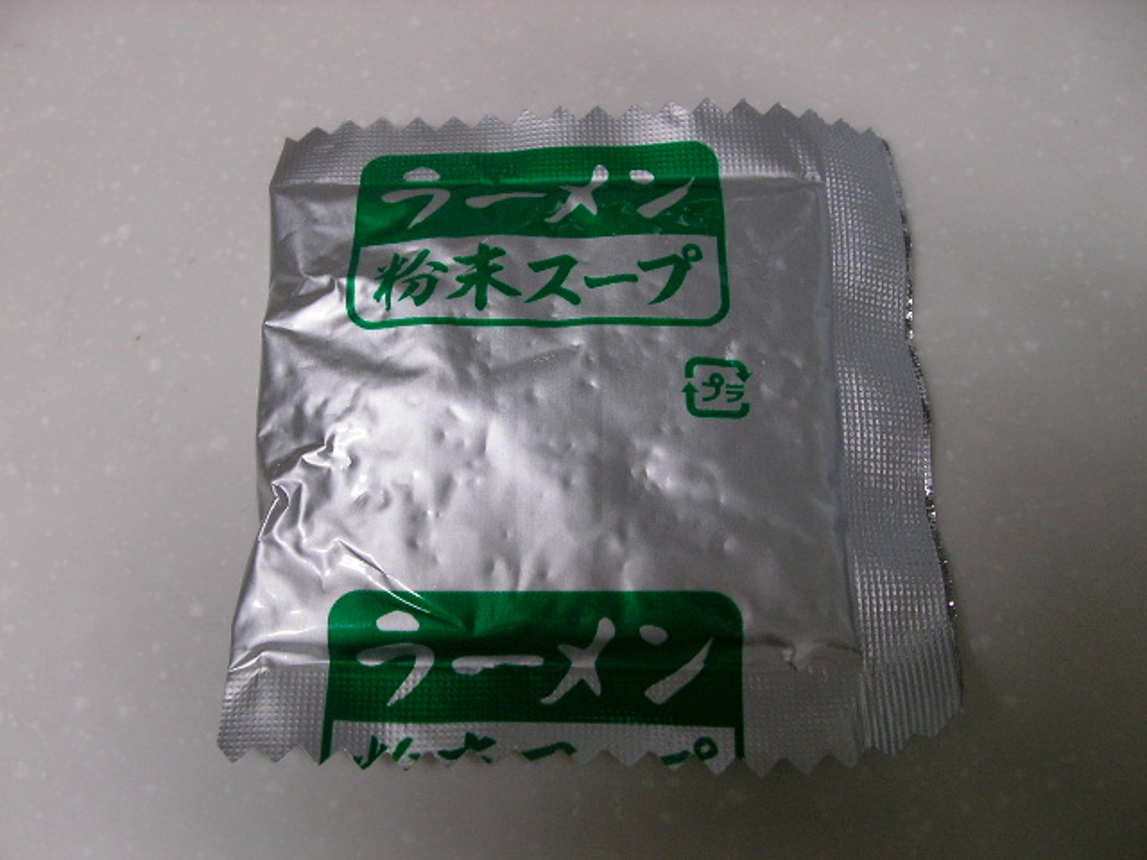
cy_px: 430
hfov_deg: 49.0
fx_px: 1259
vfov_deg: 37.7
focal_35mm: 38
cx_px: 574
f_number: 3.5
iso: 100
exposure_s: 1/20.8
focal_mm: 5.8
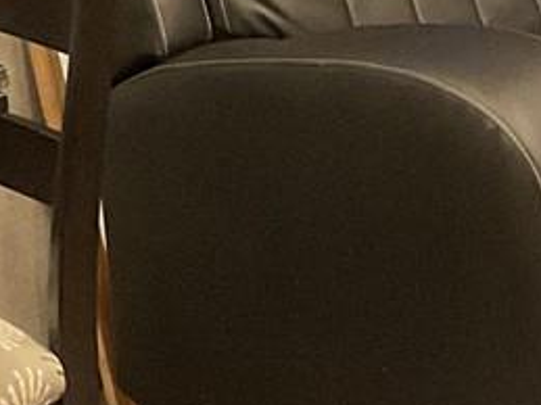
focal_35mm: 179
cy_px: -251
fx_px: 2796
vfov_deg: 8.1
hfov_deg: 11.1
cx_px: 249
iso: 250
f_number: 1.8
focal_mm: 3
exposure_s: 1/33
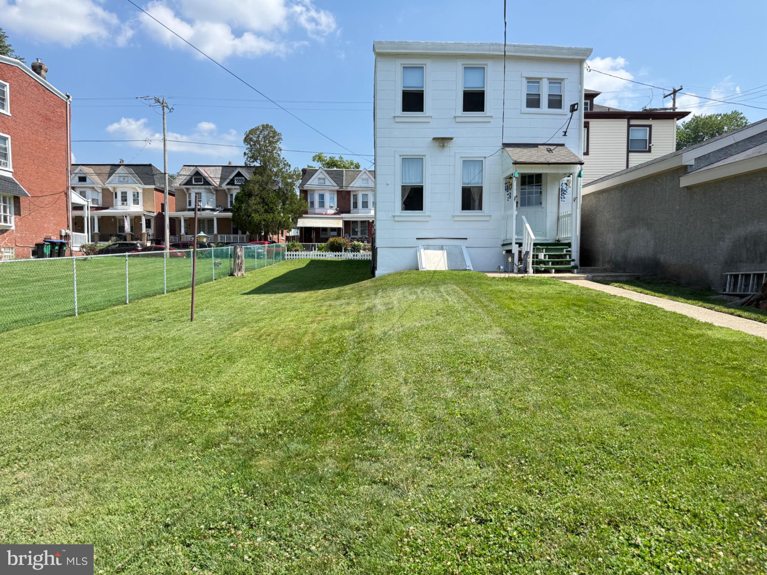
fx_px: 532
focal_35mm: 24
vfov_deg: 56.8
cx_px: 384
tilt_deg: -2.5
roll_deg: -0.2
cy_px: 288
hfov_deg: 71.6
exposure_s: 1/2801
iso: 100
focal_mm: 6.76
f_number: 1.78
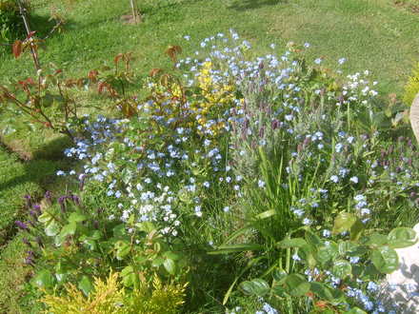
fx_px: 375
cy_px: 157
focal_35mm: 31
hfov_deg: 58.4
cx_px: 210
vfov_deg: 45.4
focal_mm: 8.13
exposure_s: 1/136
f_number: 5.6
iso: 50
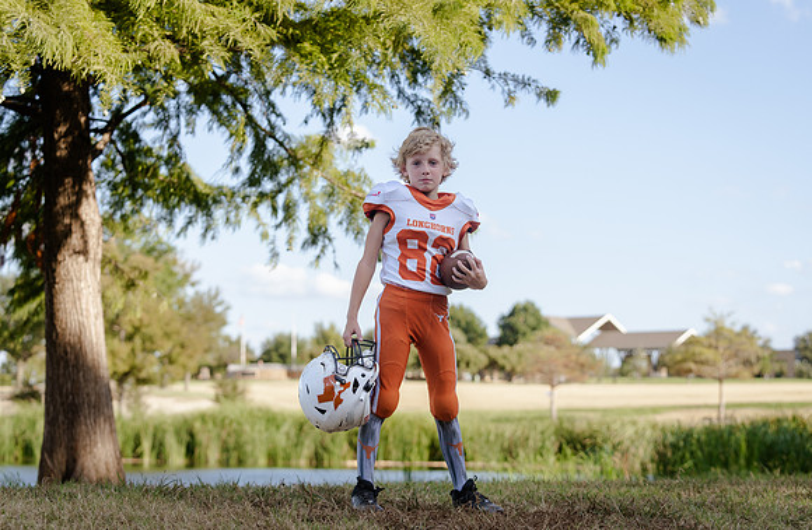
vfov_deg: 17.8
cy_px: 272
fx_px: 1690
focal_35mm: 75
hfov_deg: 27.0
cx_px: 423
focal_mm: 70
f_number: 3.5
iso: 100
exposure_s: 1/320
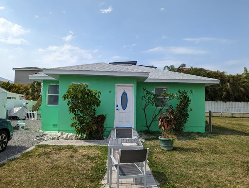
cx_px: 124
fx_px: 173
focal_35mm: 24
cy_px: 94
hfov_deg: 71.5
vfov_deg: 57.0
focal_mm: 6.81
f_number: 1.85
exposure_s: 1/2695
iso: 49
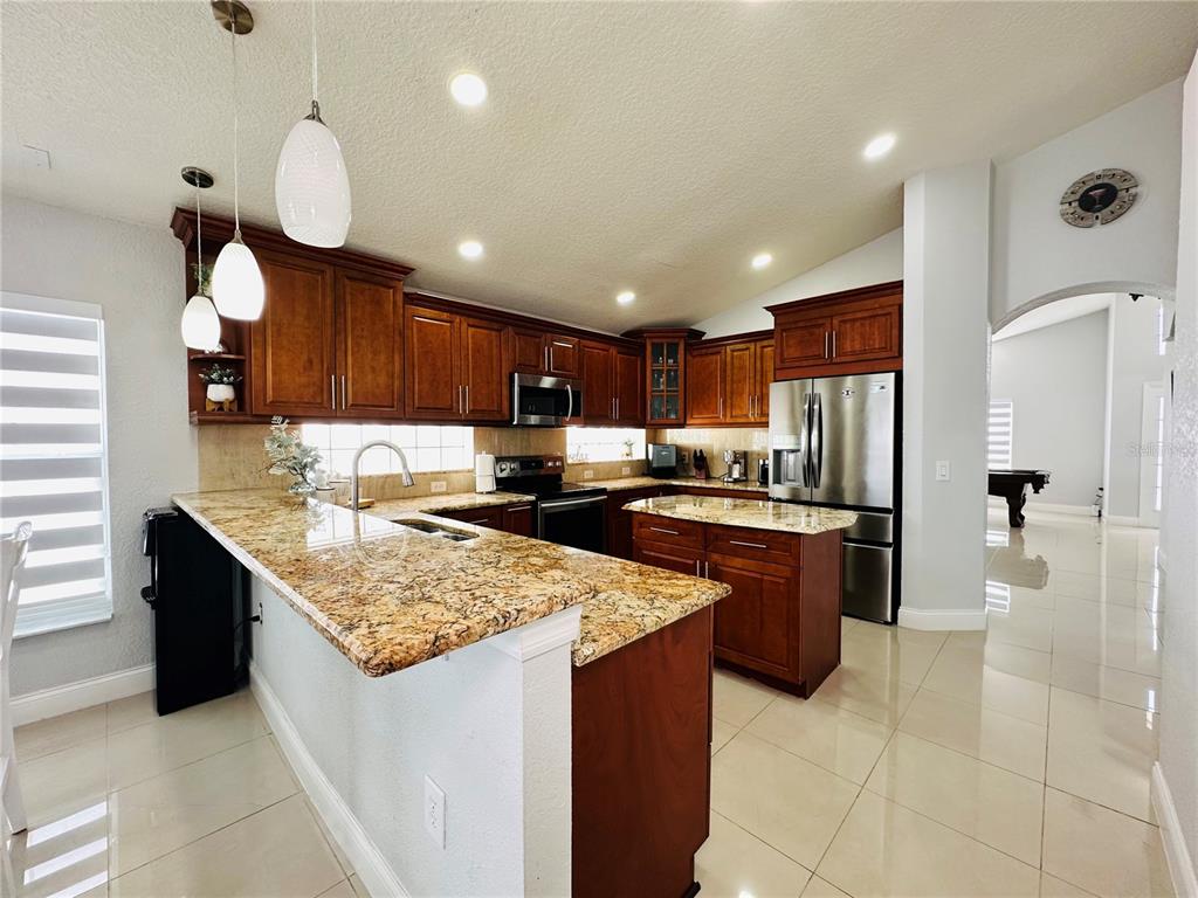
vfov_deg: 85.7
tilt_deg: -1.9
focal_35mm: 14
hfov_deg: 102.1
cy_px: 449
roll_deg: +0.2
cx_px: 599
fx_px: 485
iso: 160
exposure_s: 1/99
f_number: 2.2
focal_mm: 2.22
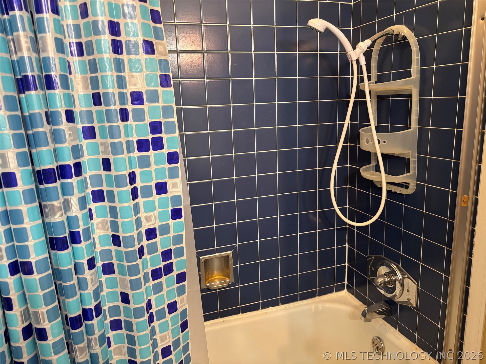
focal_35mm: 26
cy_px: 182
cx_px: 243
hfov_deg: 67.3
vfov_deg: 53.1
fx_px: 365
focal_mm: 5.96
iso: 200
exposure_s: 1/60
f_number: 1.6
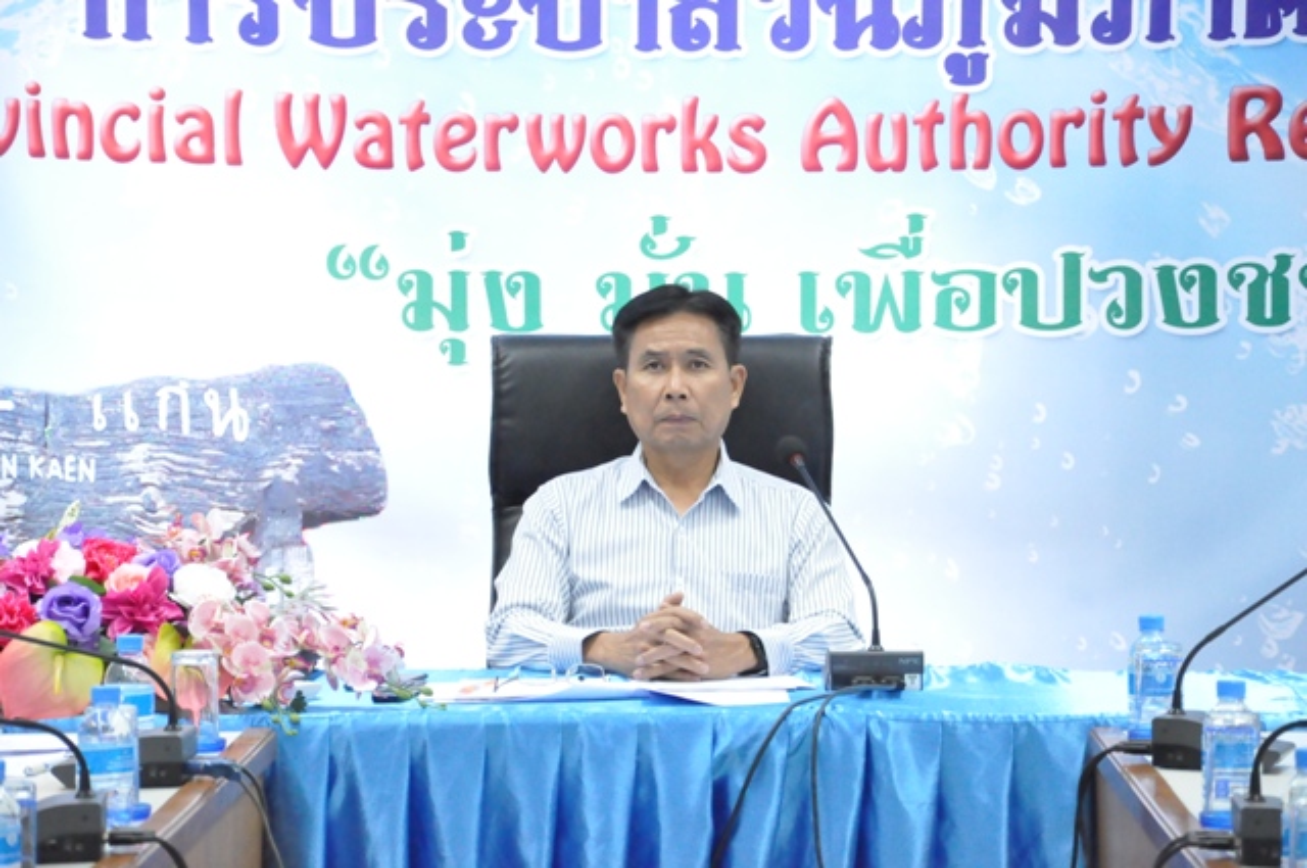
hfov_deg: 13.1
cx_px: 654
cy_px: 434
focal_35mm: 158
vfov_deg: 8.7
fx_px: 5711
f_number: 9
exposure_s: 1/100
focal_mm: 105
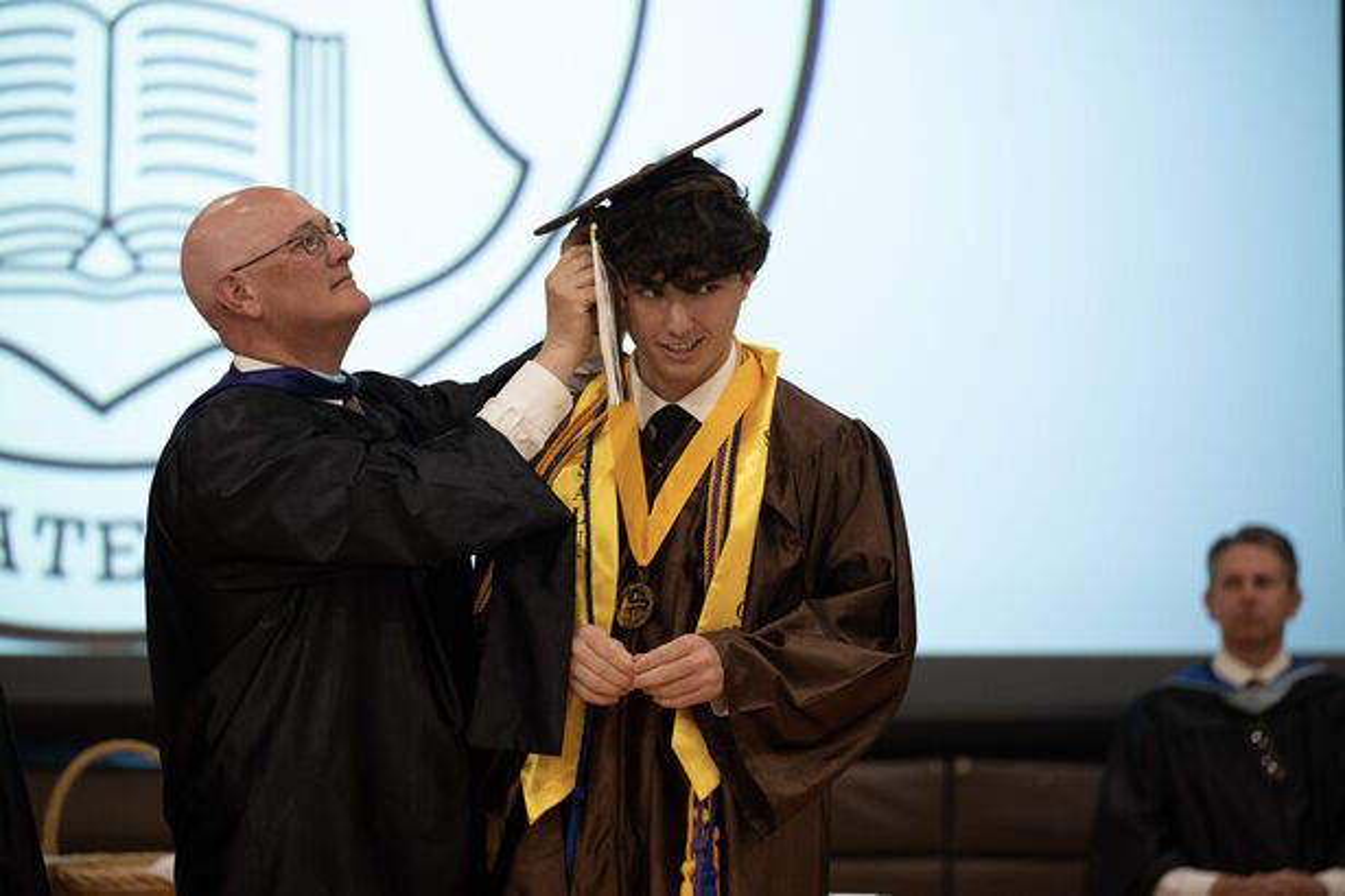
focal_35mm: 200
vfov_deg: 6.9
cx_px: 672
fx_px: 7472
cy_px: 448
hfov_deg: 10.3
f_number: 4
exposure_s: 1/100
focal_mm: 200
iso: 1600
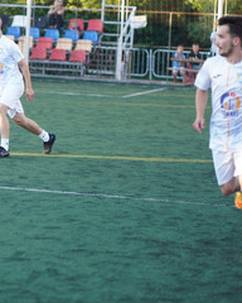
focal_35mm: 166
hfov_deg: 9.2
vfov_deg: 11.6
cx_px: -39
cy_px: 116
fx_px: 1486
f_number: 1.8
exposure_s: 1/1600
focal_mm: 85
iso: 800
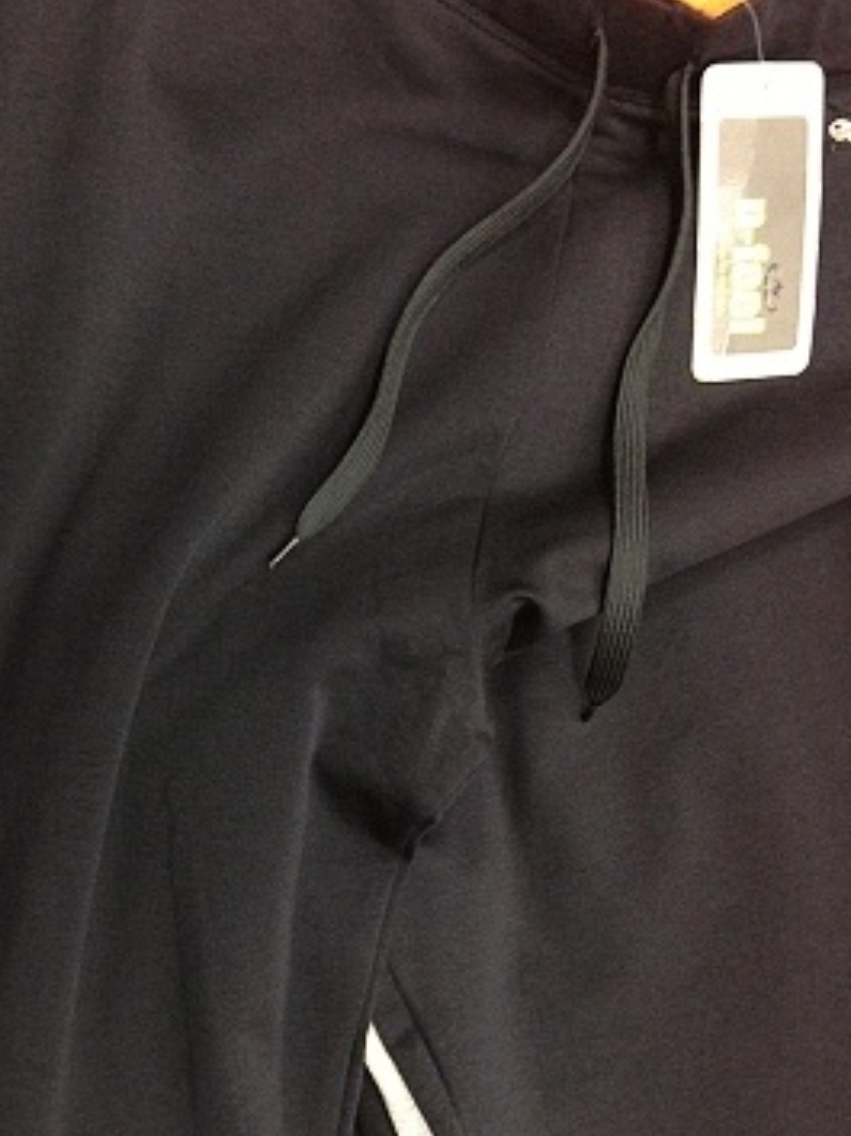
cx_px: 186
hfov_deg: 25.7
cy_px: 754
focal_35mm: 56
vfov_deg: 34.1
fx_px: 1838
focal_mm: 4.12
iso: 200
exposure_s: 1/20
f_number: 2.4
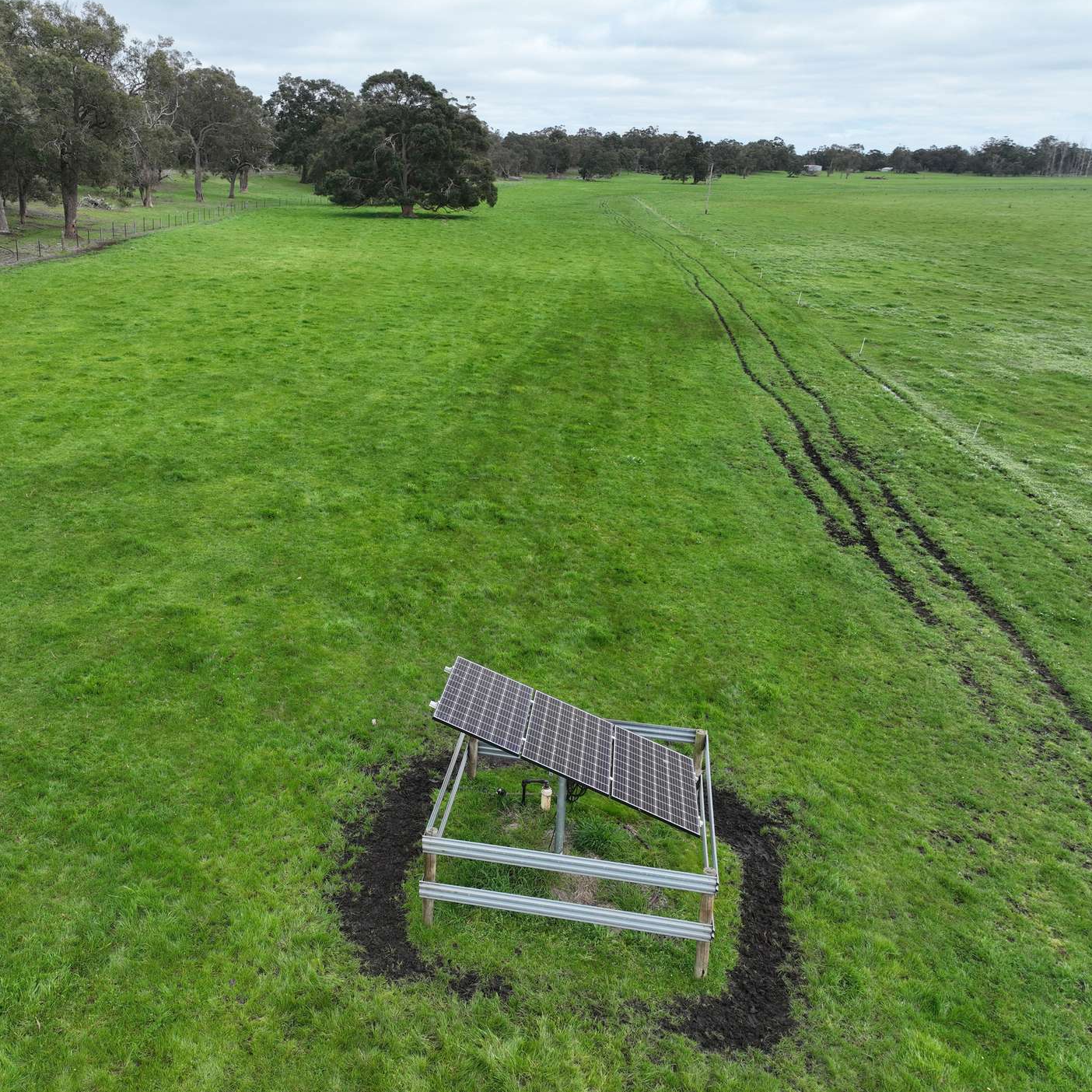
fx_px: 1035
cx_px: 385
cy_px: 556
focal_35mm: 29
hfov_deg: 54.7
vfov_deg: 55.6
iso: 120
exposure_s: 1/1000
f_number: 2.8
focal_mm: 12.29
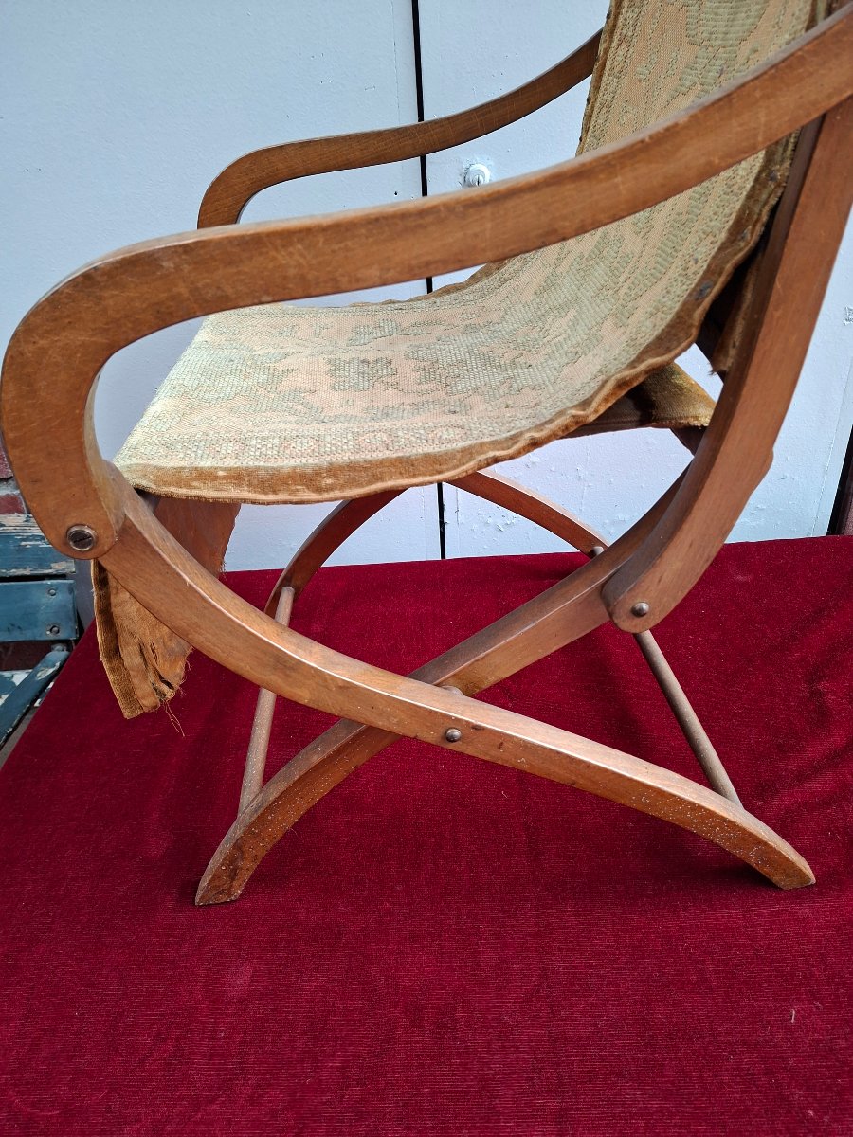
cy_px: 568
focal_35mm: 23
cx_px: 426
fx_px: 756
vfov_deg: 73.9
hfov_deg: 58.9
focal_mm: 5.54
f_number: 1.8
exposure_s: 1/100
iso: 250
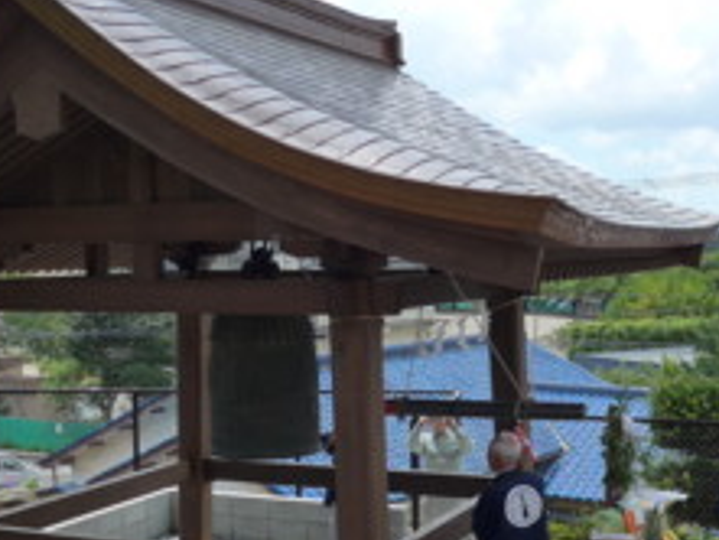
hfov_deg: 32.7
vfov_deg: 24.6
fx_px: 1226
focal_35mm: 59
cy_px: 400
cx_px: 371
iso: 125
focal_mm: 6
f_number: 2.8
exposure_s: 1/1300
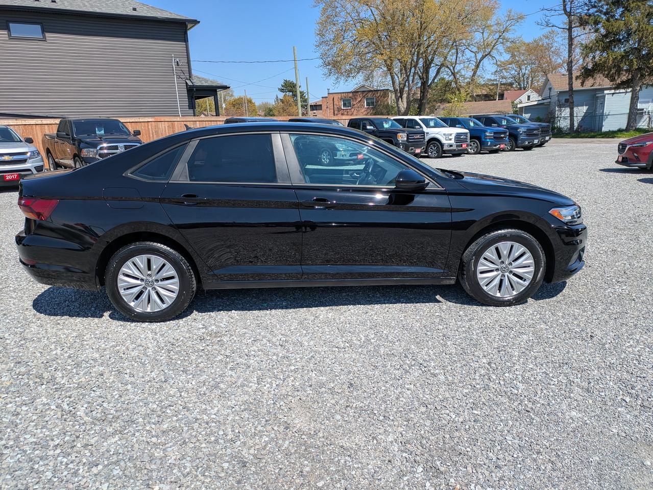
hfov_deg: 69.4
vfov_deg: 54.9
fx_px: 472
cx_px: 326
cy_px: 245
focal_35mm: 25
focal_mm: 5.43
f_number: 1.89
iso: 41
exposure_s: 1/1616
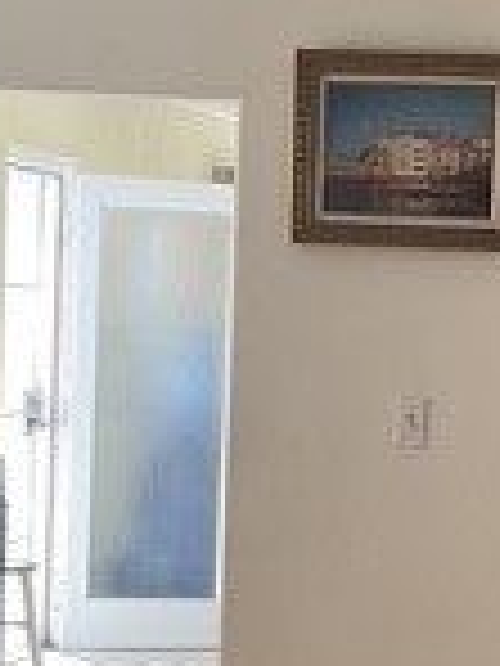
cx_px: 383
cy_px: 572
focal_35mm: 125
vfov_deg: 15.6
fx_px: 2407
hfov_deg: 11.8
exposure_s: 1/94
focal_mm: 3
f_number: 1.8
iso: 64
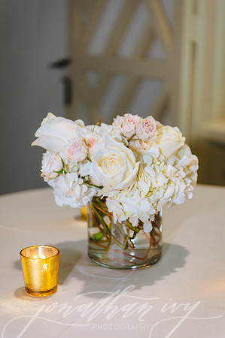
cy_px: 169
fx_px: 658
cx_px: 112
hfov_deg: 19.4
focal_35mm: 70
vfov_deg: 28.9
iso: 1250
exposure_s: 1/100
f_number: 2.8
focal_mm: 70
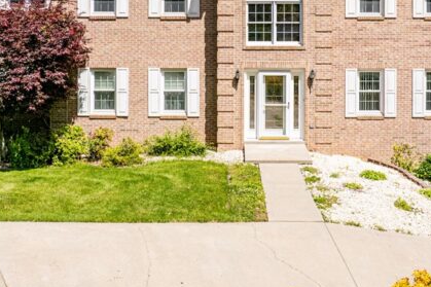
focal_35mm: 42
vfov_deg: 30.3
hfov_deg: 46.4
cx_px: 230
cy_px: 21
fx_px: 503
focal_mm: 8.38
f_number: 2.8
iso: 100
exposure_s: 1/1600
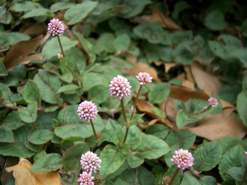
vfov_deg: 40.7
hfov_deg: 52.6
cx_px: 124
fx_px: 250
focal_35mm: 35
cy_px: 92
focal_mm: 5.8
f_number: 2.6
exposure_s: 1/160
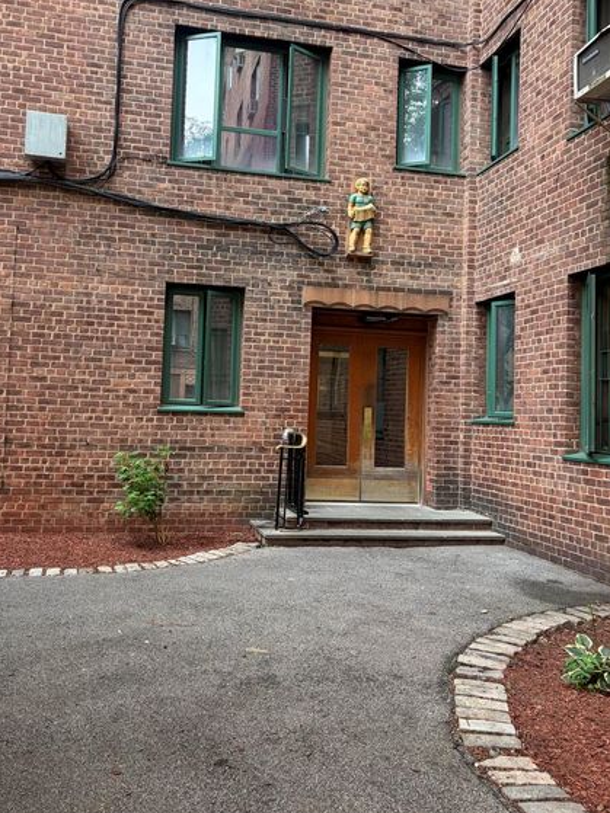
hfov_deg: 45.4
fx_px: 729
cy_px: 366
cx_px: 288
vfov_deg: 58.2
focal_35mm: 31
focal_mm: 5.96
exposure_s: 1/122
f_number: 1.6
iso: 80
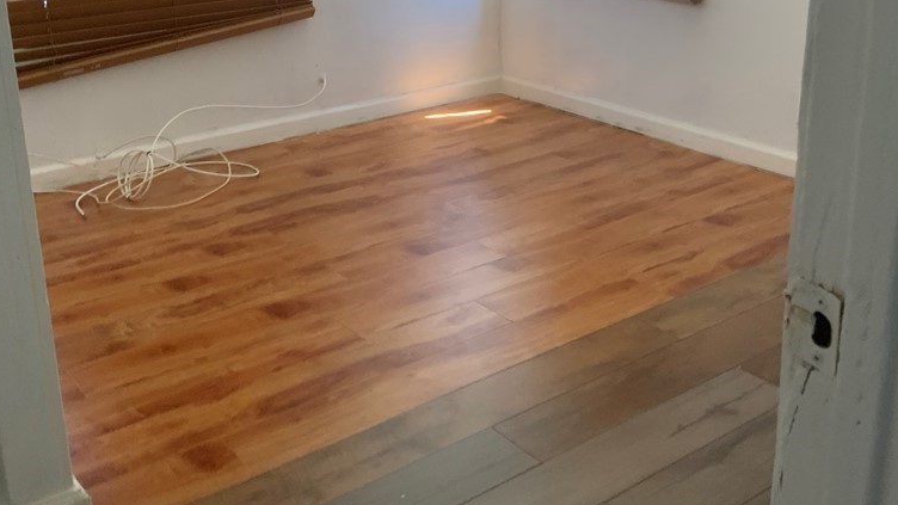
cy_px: 109
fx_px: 1024
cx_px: 467
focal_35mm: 43
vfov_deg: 27.2
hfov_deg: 47.3
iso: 100
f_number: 1.8
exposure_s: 1/60
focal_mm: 3
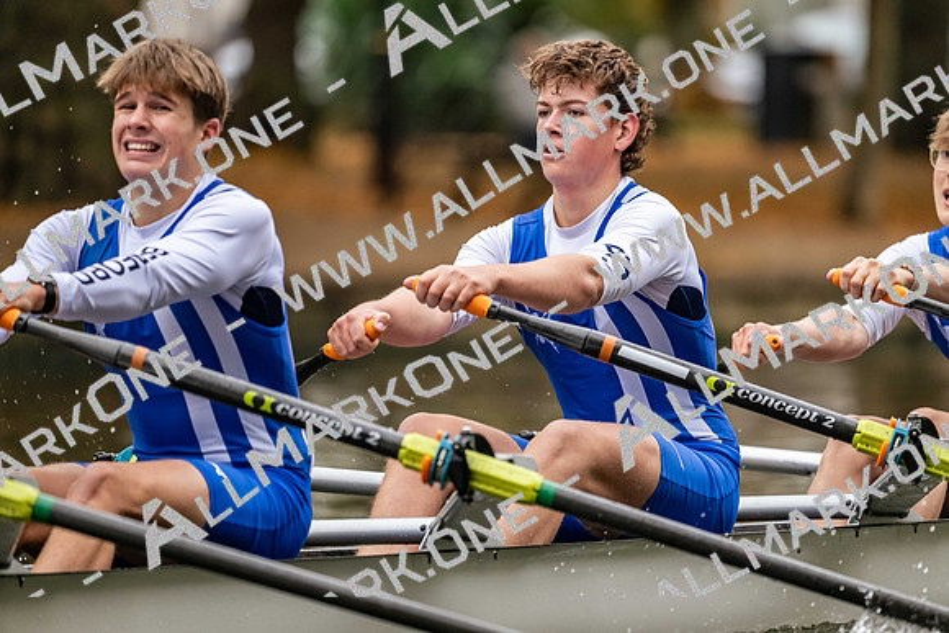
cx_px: 474
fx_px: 10546
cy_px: 316
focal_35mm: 400
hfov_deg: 5.2
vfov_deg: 3.4
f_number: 4.5
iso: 2800
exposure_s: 1/2000
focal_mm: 400
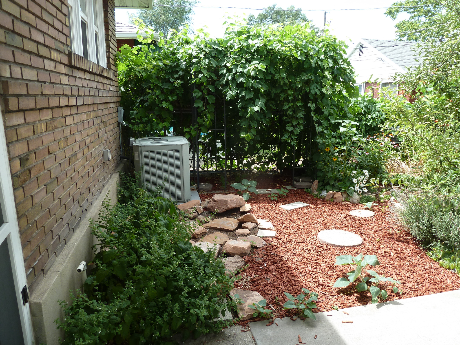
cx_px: 230
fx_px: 332
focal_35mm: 25
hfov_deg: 69.4
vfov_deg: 54.9
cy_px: 172
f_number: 4
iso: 80
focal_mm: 4.1
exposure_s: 1/125
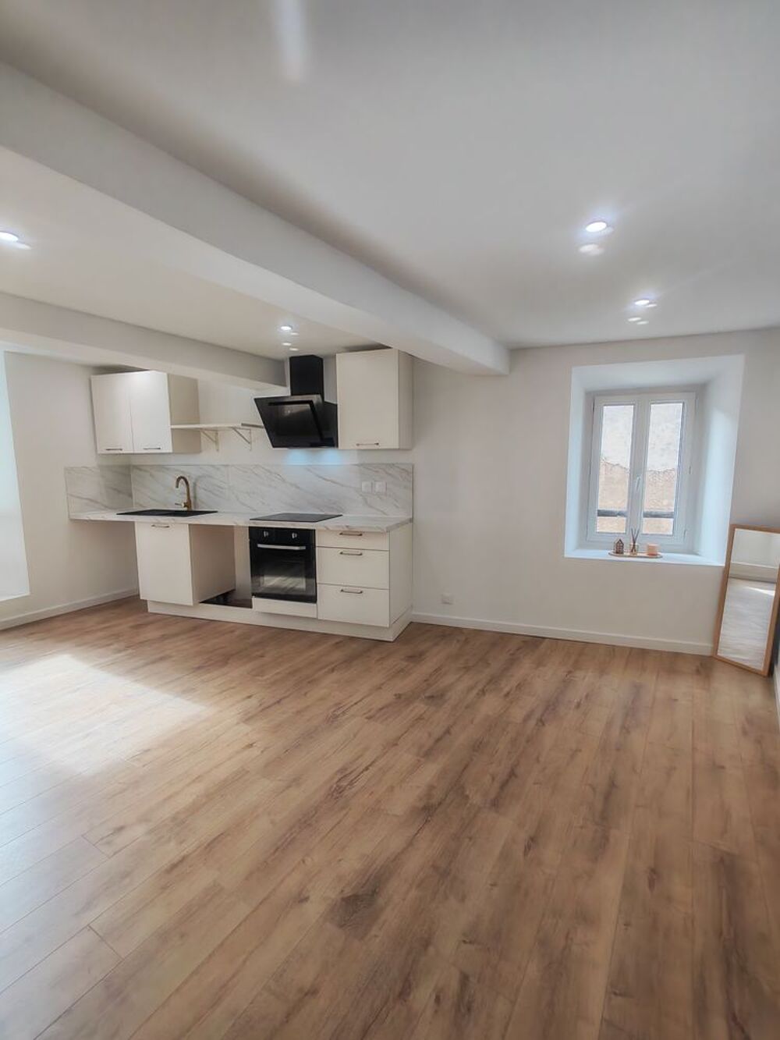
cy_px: 520
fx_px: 481
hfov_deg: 78.1
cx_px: 390
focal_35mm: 16
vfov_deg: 94.5
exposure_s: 1/100
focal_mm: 1.96
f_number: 2.2
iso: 64
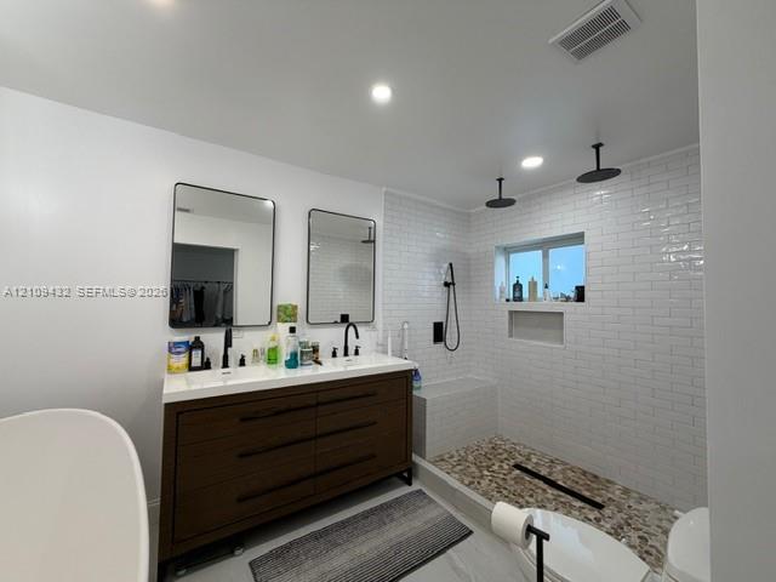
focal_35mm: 14
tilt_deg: +1.7
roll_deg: -1.0
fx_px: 314
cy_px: 291
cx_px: 388
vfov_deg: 85.7
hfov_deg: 102.1
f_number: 2.2
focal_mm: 2.22
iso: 125
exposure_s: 1/120
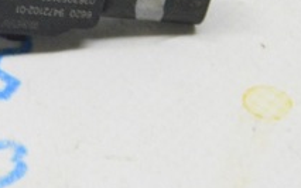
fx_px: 1427
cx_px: -88
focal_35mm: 174
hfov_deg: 11.7
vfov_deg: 7.5
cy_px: -4
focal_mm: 38
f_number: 20
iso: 6400
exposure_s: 1/20
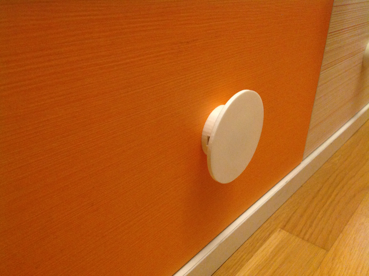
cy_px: 138
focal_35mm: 35
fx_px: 373
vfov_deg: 40.6
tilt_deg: -25.8
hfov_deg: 52.7
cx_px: 184
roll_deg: -2.8
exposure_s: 1/17
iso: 400
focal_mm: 4.28
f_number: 2.4
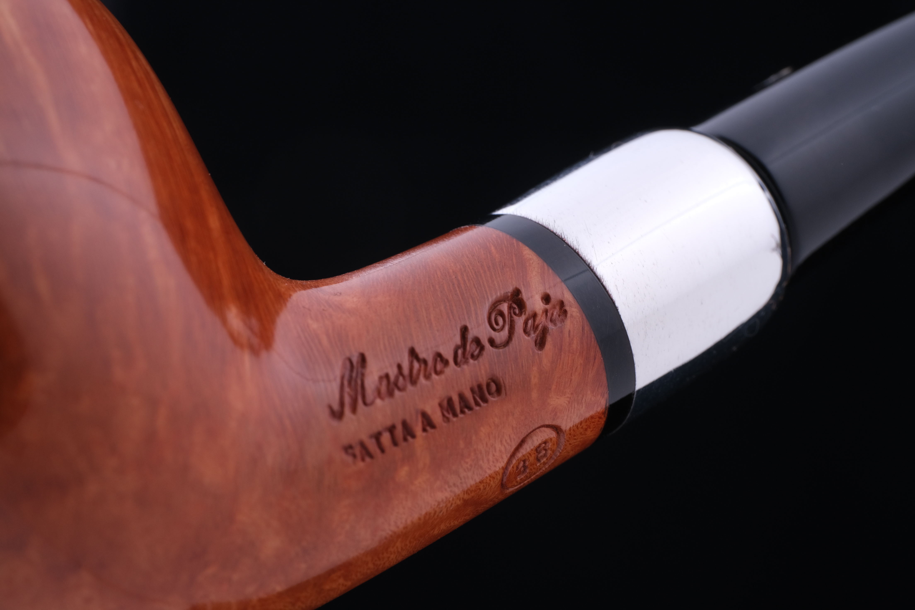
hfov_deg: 27.0
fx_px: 1906
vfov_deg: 18.2
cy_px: 305
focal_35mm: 75
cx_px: 458
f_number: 16
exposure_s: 1/125
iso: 400
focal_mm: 50
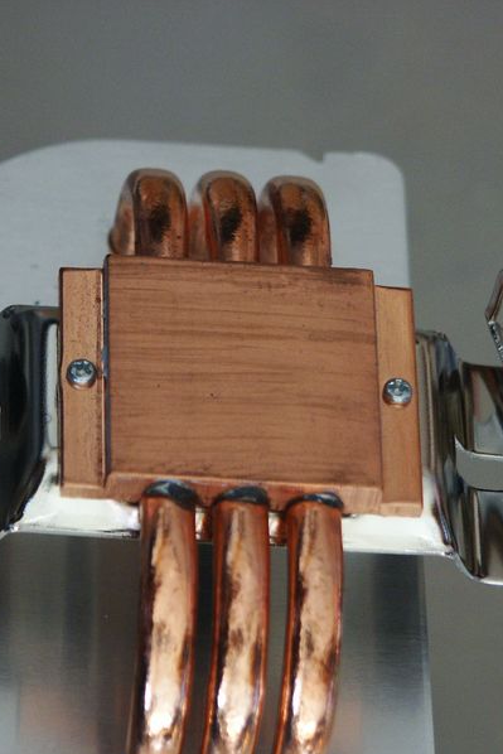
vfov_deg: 7.4
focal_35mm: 277
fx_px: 5802
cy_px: 377
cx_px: 222
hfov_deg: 5.0
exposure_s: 1/60
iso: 200
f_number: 3.5
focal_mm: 50.48
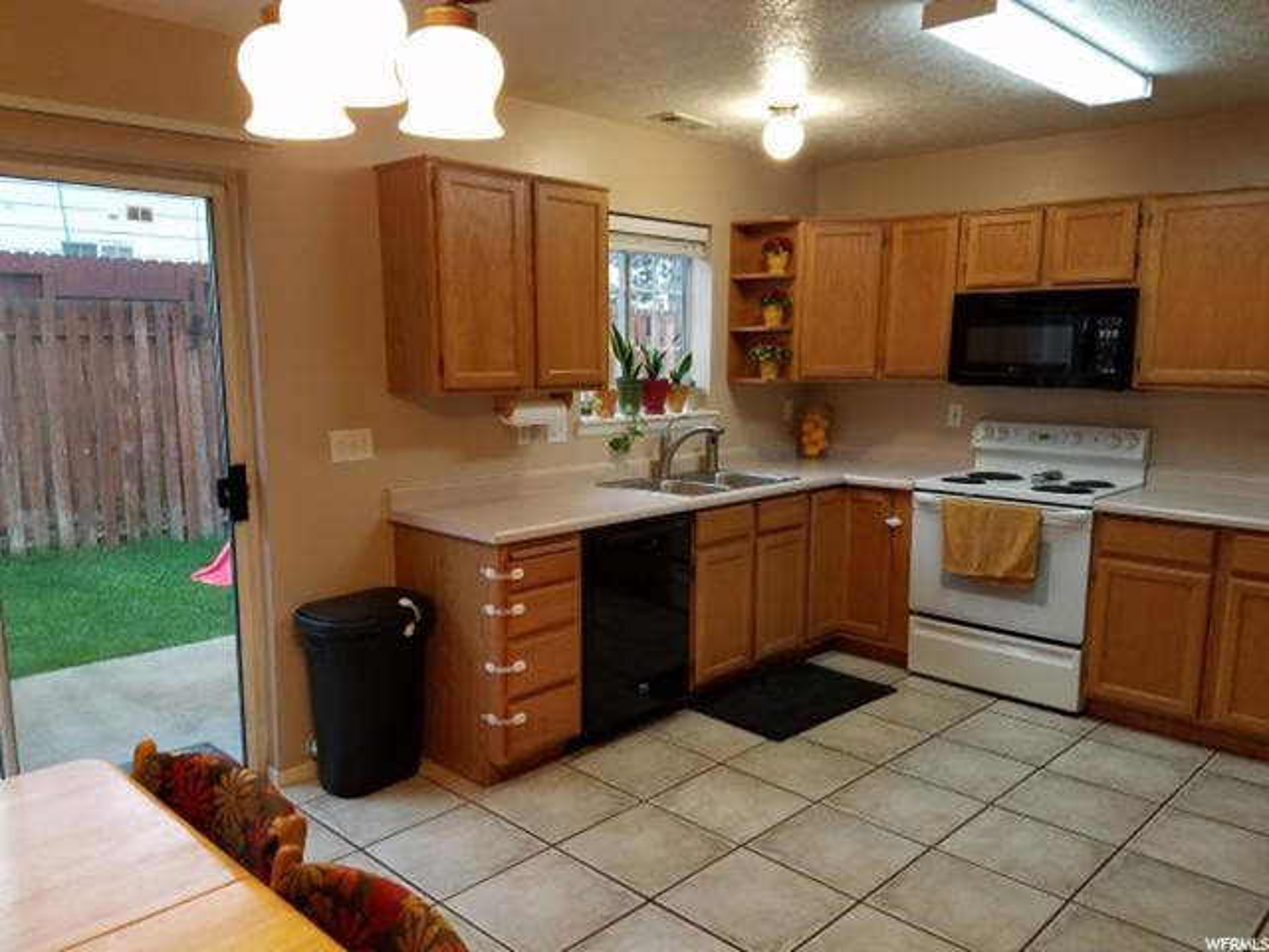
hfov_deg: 67.3
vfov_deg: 53.1
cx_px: 634
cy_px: 476
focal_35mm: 26
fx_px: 953
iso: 160
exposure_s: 1/60
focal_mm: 4.2
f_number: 1.7
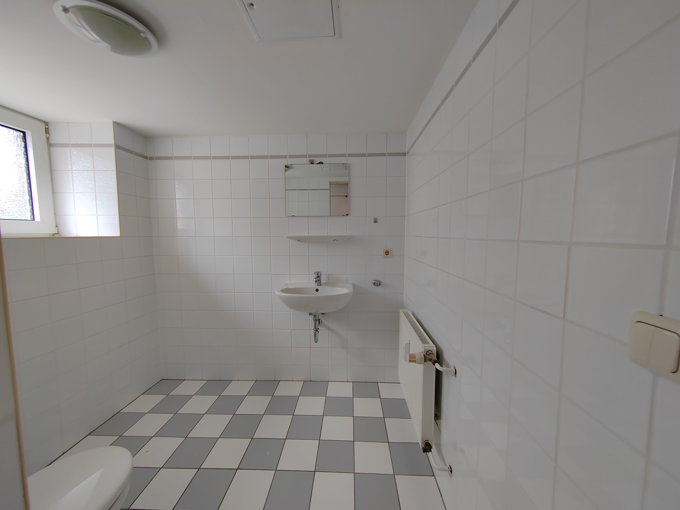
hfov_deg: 106.2
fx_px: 255
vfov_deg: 89.9
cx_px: 340
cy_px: 255
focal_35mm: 13
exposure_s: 1/50
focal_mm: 2.16
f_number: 2.2
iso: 125
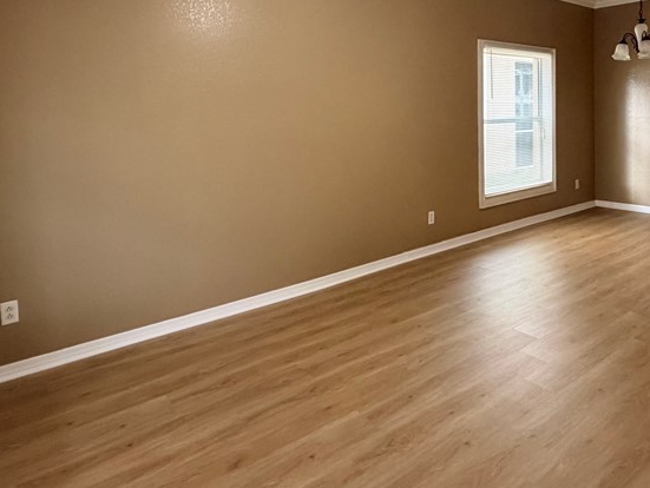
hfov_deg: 67.0
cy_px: 127
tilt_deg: -2.2
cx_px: 370
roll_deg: +1.1
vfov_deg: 51.1
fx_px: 489
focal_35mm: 26
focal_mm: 2.22
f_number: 2.2
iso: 500
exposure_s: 1/60
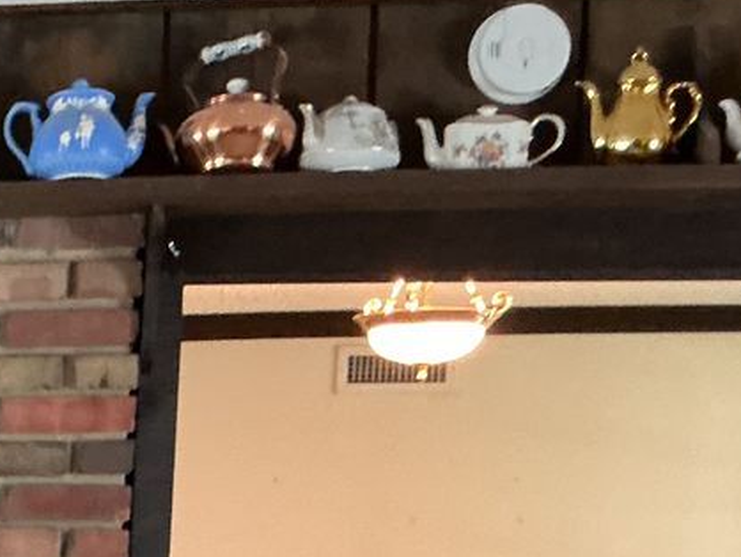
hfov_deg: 16.5
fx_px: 2228
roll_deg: +0.1
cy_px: 893
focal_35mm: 104
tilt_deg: -8.0
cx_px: -484
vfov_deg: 13.3
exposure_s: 1/30
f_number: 1.8
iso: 250
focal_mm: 3
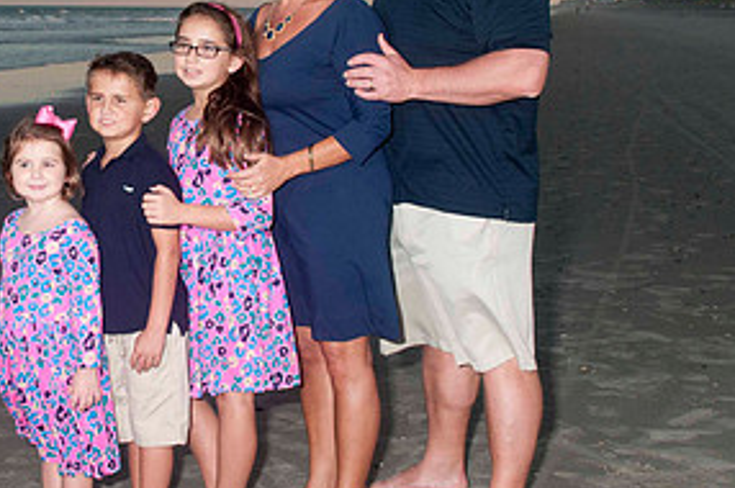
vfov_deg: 18.5
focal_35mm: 73
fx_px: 1489
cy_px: 132
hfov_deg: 27.3
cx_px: 172
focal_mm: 24
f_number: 8
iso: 200
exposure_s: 1/160
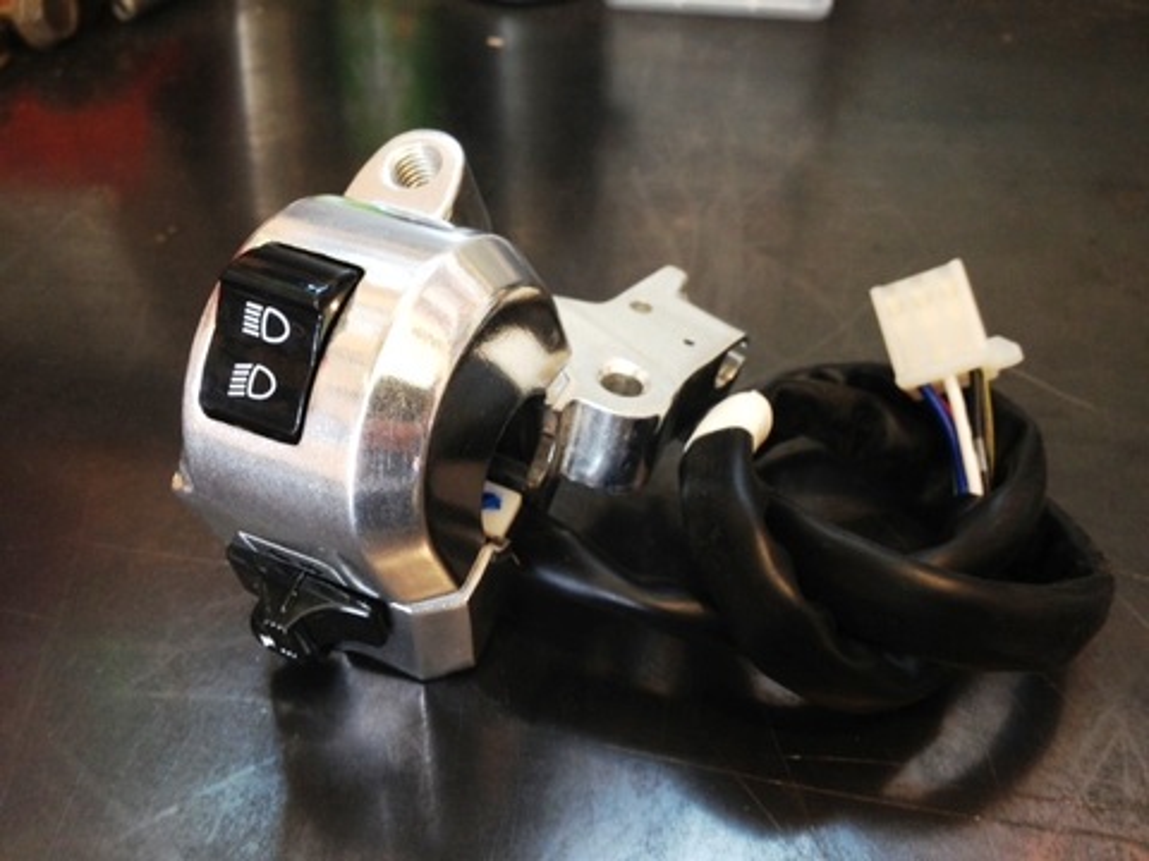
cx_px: 574
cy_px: 430
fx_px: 1162
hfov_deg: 52.6
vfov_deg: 40.7
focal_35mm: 35
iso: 50
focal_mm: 4.28
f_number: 2.4
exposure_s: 1/20
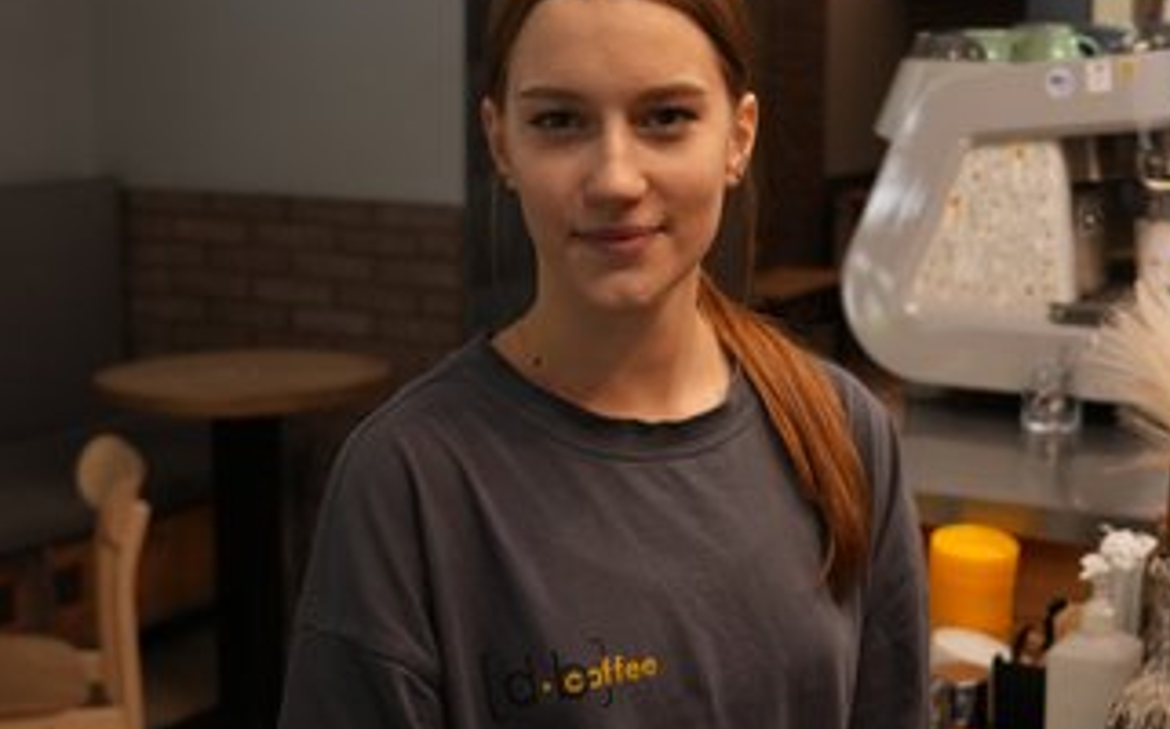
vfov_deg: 21.2
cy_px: 313
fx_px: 1943
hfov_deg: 33.4
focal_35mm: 61
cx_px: 725
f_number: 4
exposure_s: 1/125
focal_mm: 32
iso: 1250
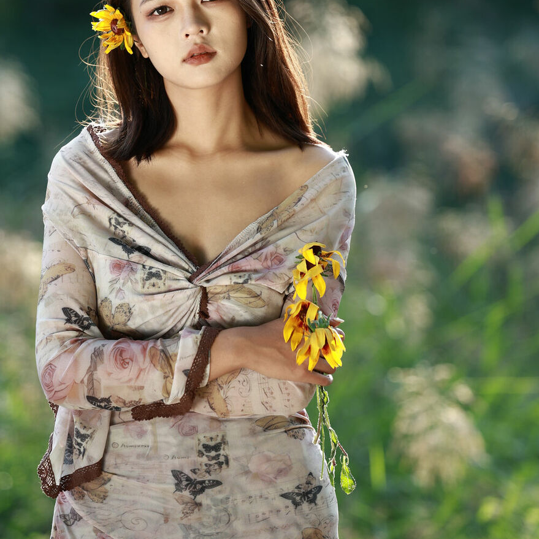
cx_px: 224
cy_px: 255
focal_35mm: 204
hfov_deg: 8.6
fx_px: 3594
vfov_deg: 8.6
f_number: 2.8
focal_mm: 135
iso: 100
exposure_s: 1/320
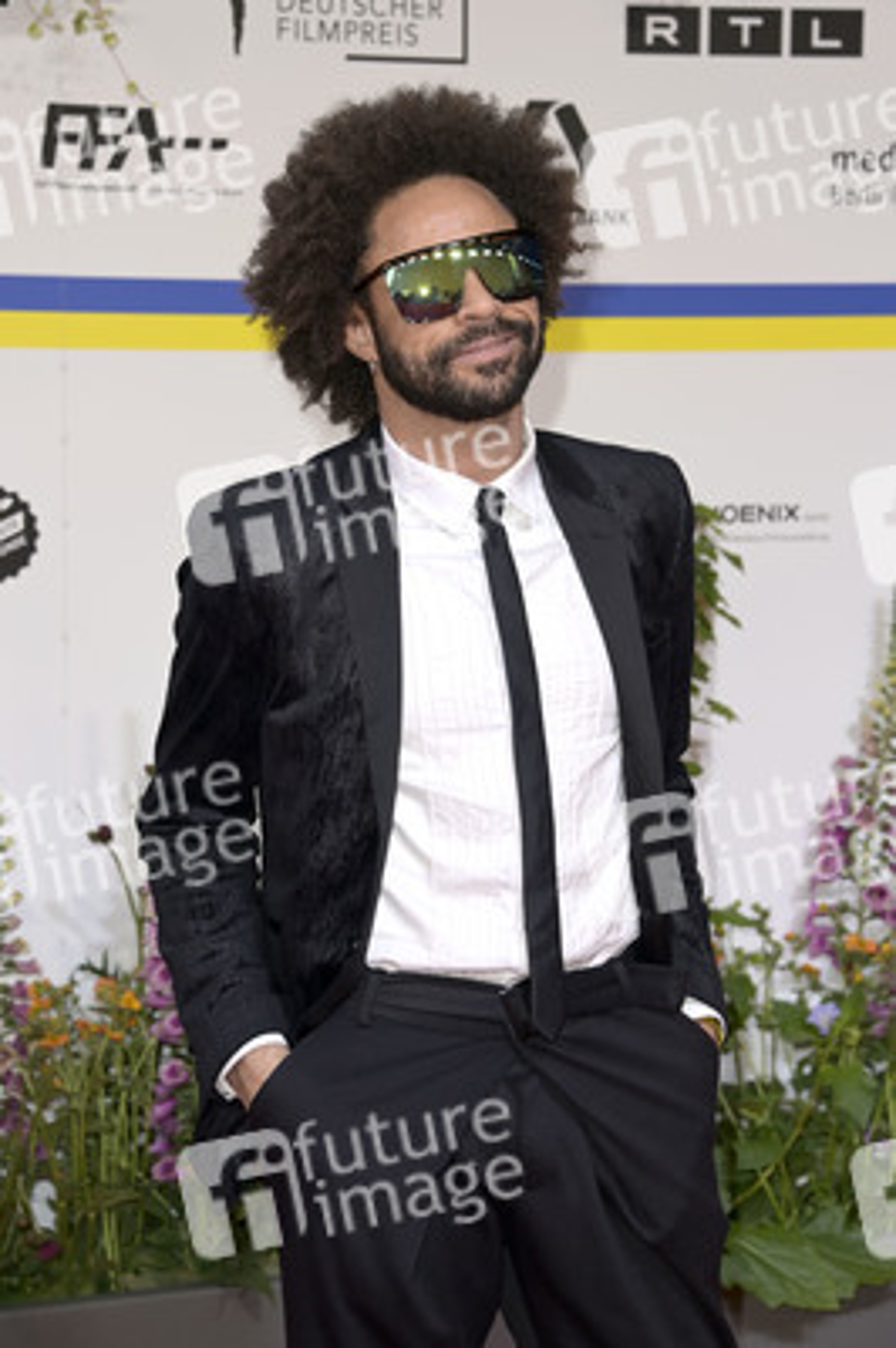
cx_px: 448
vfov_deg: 19.5
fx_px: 3926
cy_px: 674
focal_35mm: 105
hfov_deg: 13.0
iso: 640
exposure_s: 1/200
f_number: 6.3
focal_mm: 105
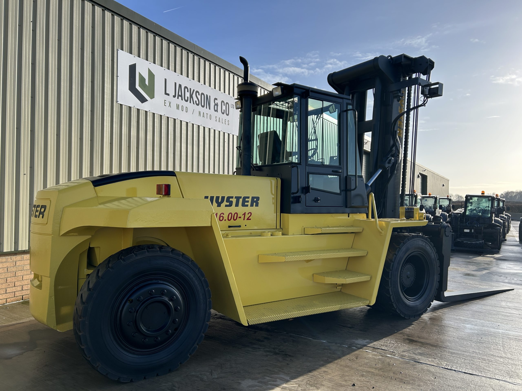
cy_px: 196
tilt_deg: +1.0
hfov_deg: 67.3
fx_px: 392
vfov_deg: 53.1
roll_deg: -0.9
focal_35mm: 26
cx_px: 261
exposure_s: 1/2994
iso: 50
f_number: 1.5
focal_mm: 5.7
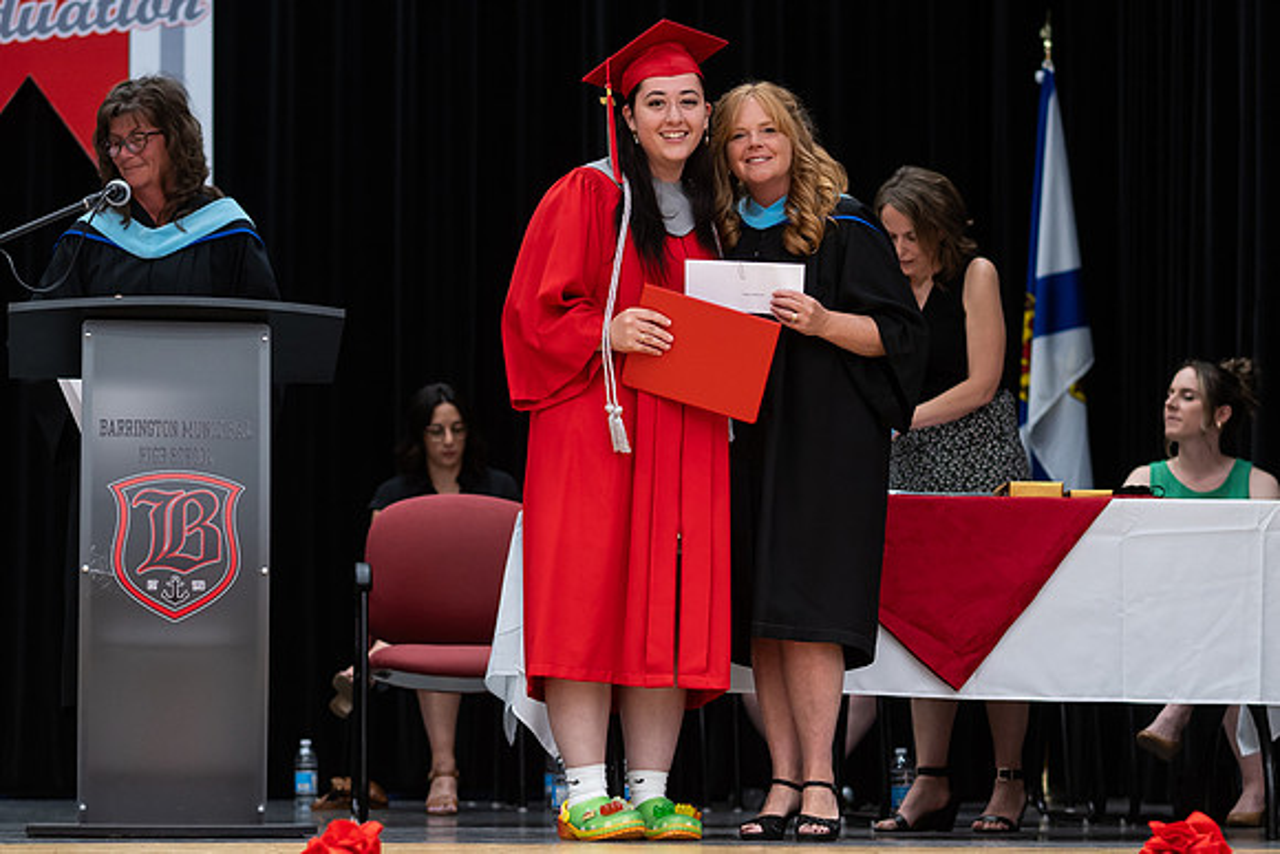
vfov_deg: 11.7
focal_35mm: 117
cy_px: 502
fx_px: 4171
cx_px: 532
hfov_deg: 17.4
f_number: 2.8
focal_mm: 85
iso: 1000
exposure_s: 1/200
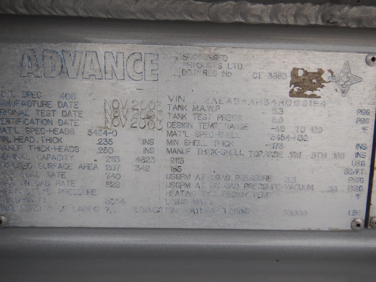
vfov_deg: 56.8
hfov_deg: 71.6
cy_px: 141
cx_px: 188
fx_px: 261
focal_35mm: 24
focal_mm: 4.3
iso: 125
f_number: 2.8
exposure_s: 1/1500
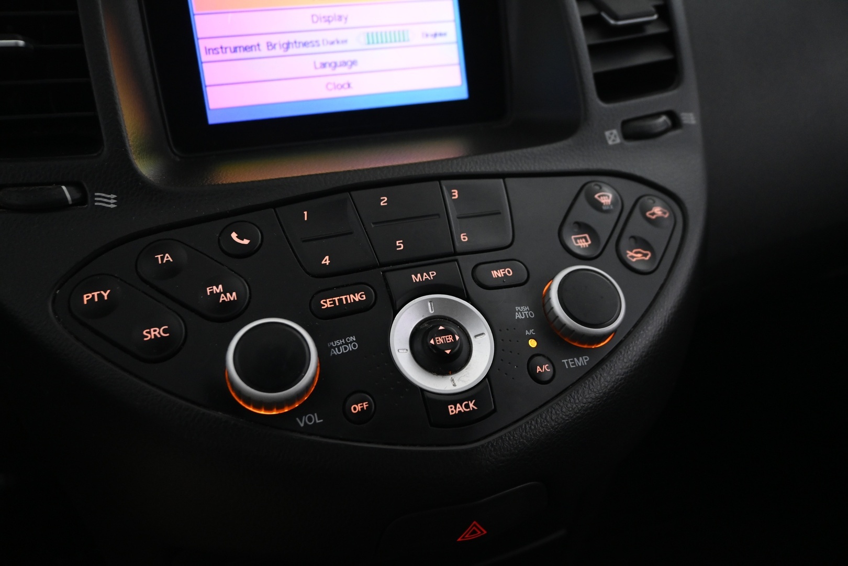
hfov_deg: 61.9
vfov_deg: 43.6
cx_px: 424
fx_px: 707
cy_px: 283
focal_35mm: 30
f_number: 3.8
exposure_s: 1/25
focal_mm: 20
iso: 1600
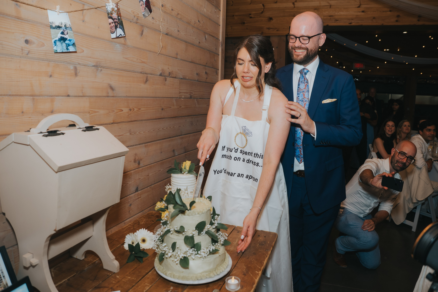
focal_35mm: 25
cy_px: 146
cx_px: 219
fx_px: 304
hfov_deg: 71.6
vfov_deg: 51.4
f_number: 2.8
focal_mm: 12
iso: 200
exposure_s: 1/160
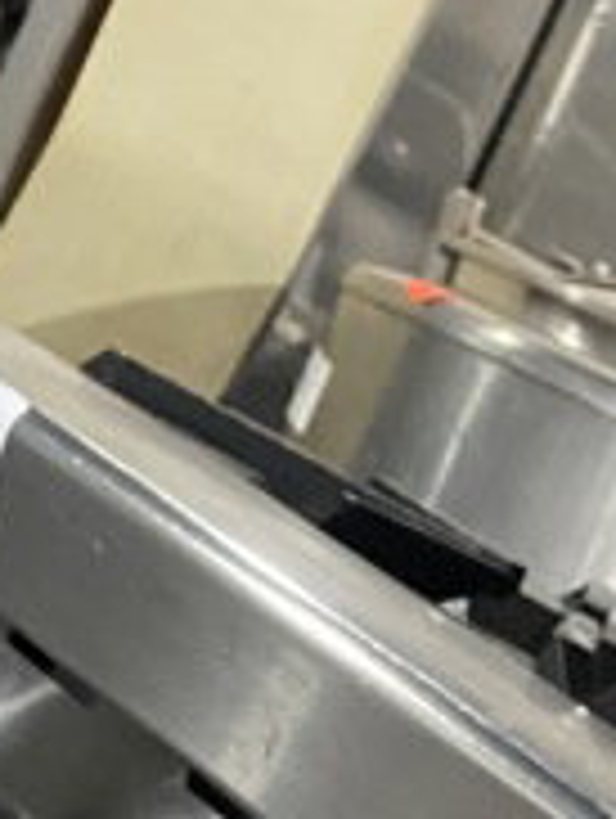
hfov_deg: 12.7
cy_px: 1604
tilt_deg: -20.7
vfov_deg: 14.3
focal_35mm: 116
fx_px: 2746
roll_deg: -31.1
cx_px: 558
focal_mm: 4.25
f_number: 1.8
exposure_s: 1/60
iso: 400
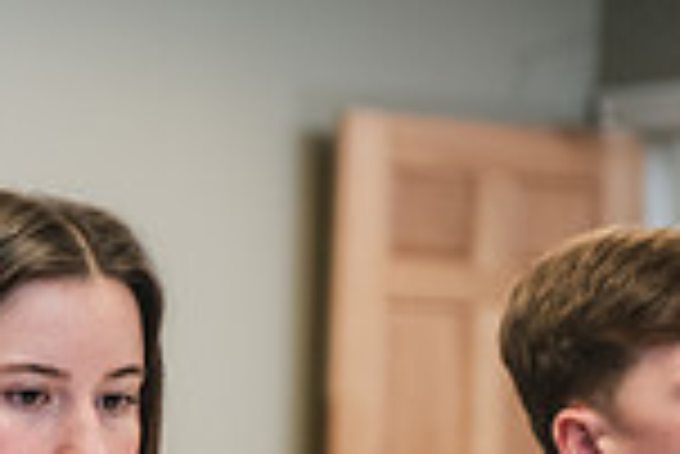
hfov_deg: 8.7
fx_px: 4367
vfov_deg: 5.9
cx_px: -293
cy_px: 546
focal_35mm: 231
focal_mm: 60
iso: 1250
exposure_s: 1/200
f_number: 2.8
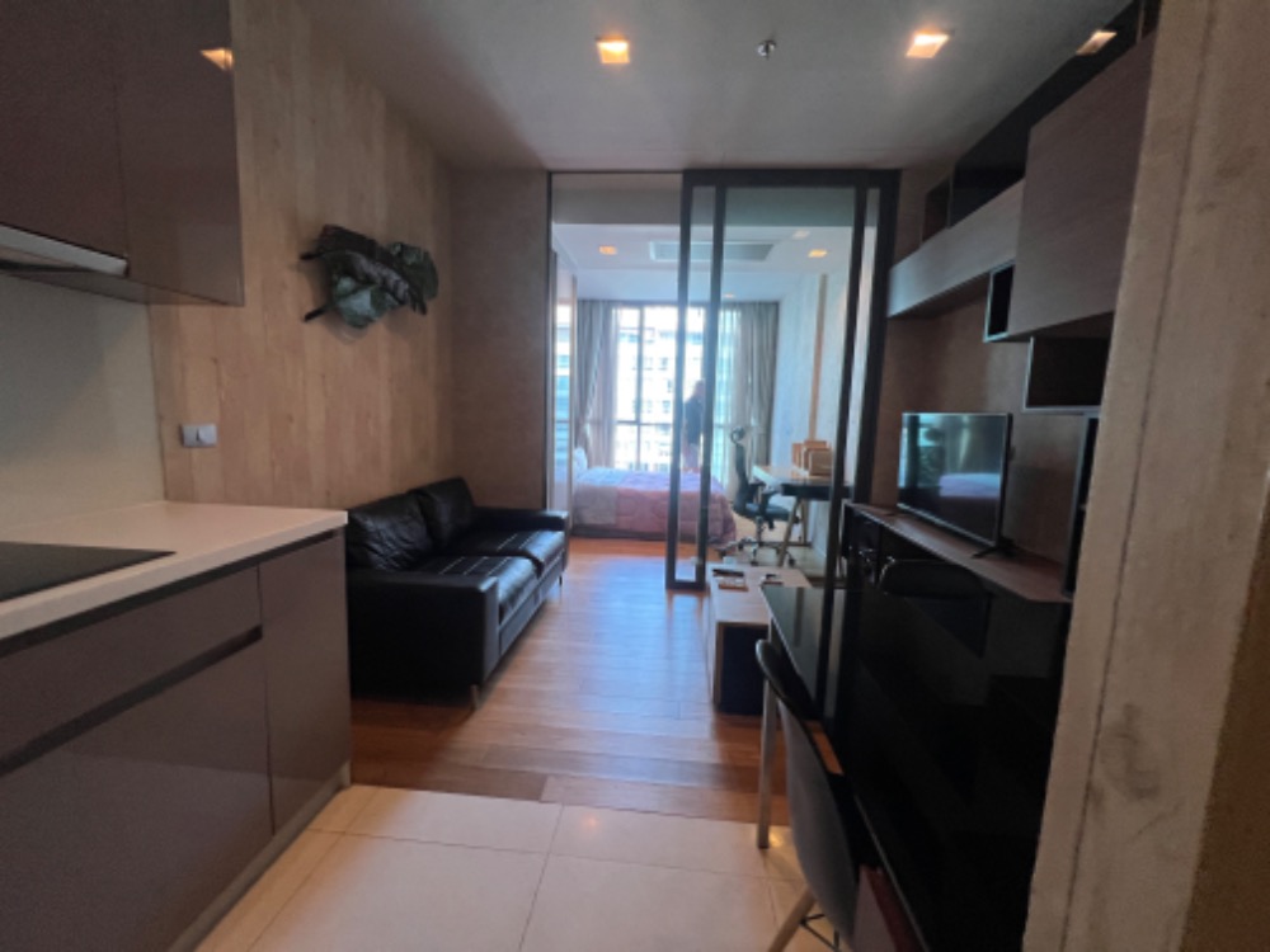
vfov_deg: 89.9
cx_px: 635
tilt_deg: -6.9
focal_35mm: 13
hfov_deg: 106.2
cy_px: 476
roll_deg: +0.3
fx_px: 477
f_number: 1.8
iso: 250
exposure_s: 1/100
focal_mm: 1.57
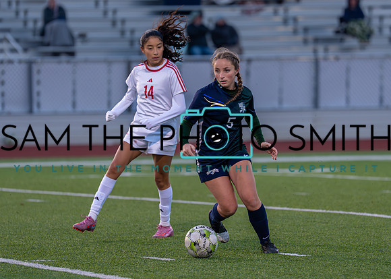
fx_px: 4121
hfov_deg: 5.4
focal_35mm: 371
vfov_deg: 3.9
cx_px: 220
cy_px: 132
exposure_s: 1/1000
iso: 1250
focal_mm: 200
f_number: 2.8
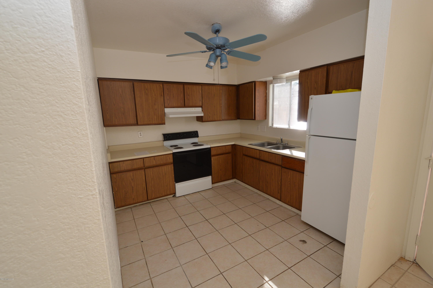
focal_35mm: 15
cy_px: 144
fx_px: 180
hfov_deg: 100.4
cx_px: 216
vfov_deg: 77.2
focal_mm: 10
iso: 180
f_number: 5.6
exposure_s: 1/125
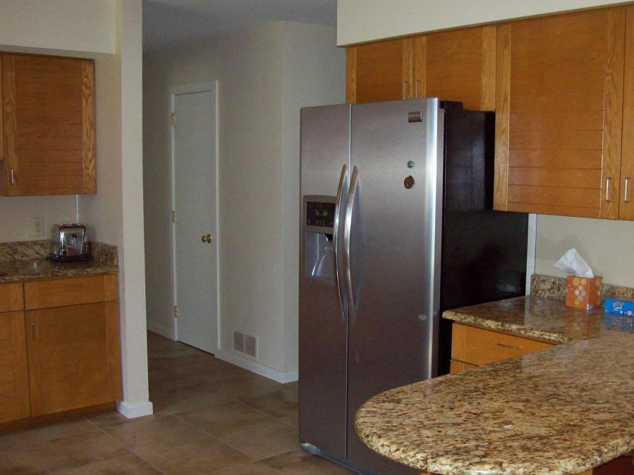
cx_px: 345
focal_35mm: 41
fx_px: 751
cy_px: 257
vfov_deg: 35.1
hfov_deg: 45.7
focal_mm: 6
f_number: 2.7
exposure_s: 1/64
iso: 140
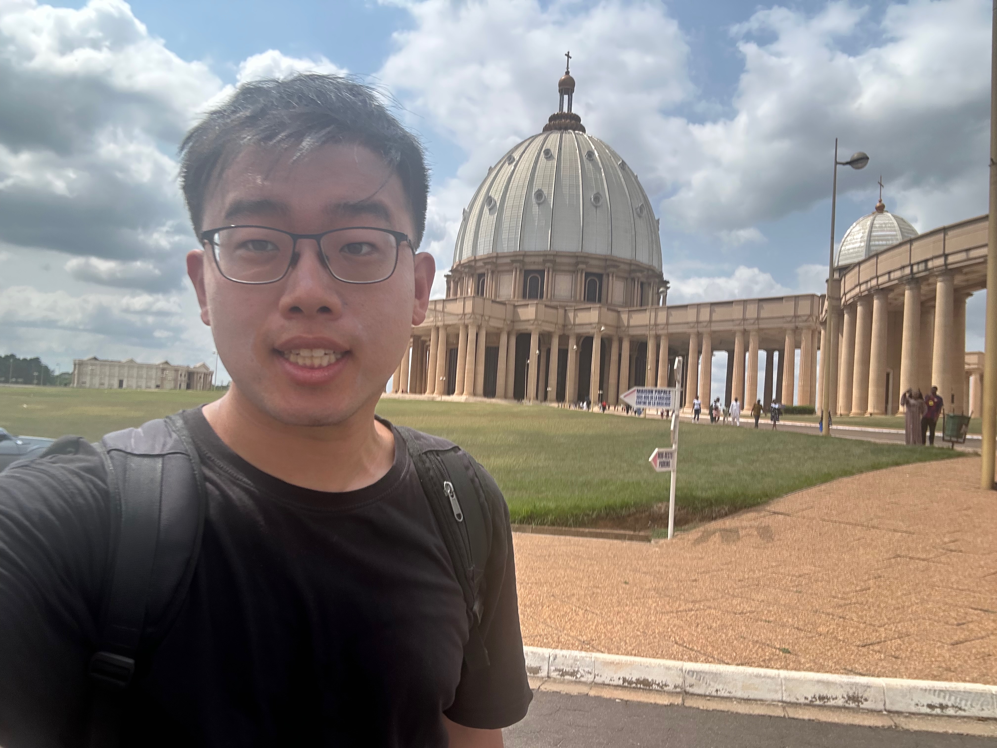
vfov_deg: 58.9
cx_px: 498
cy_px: 374
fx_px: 662
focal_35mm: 23
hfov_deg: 73.9
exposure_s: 1/1018
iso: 25
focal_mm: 2.69
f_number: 1.9
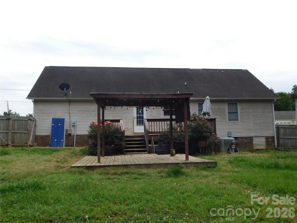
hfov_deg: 60.0
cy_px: 112
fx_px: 257
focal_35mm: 30
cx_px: 148
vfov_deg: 46.8
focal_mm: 5.3
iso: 125
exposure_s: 1/1250
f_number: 3.2
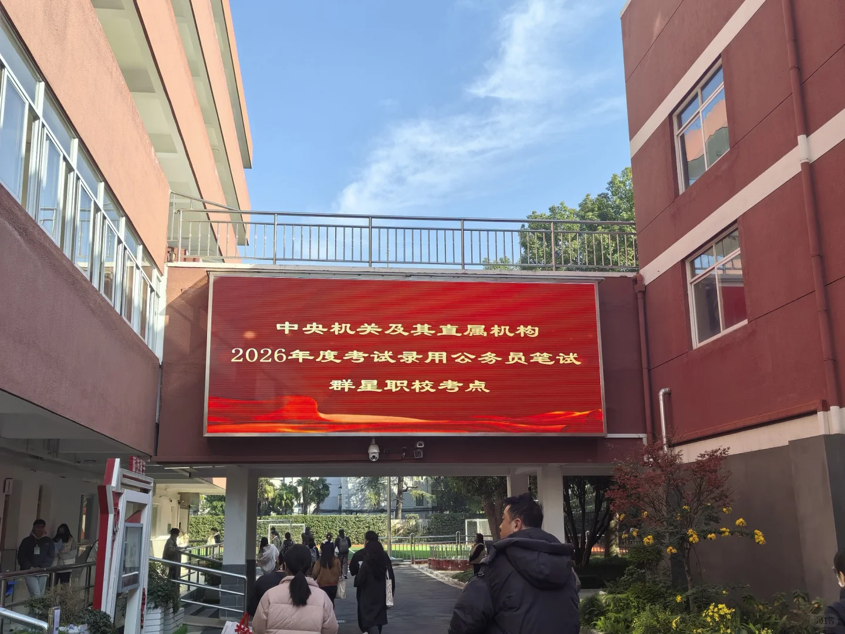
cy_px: 317
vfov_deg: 39.7
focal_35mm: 36
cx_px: 422
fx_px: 879
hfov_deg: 51.4
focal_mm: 5.52
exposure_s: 1/1757
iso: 50
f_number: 1.9
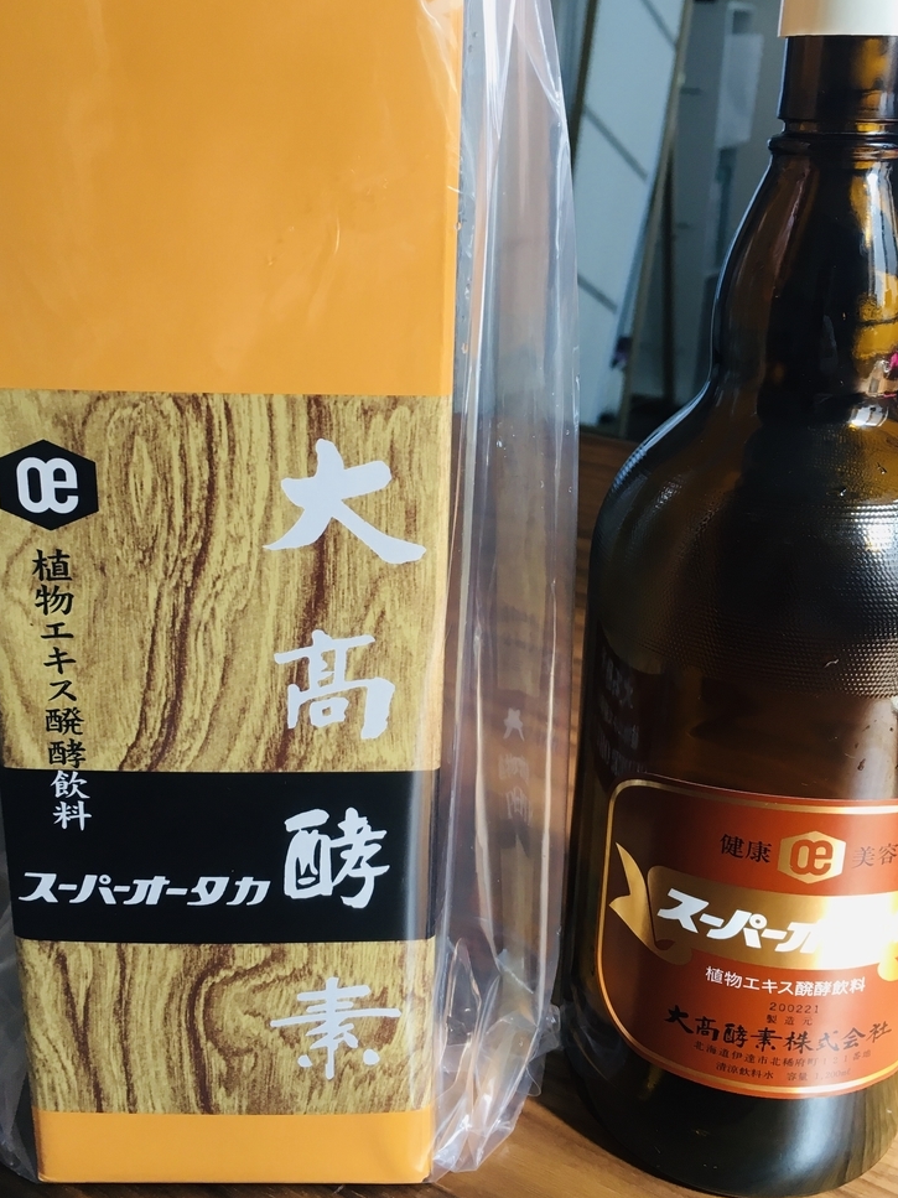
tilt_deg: -20.4
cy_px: 540
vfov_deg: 51.3
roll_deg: -0.8
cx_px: 426
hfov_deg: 39.6
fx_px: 1245
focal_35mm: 36
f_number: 2.2
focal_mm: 4.15
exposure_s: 1/30
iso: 50
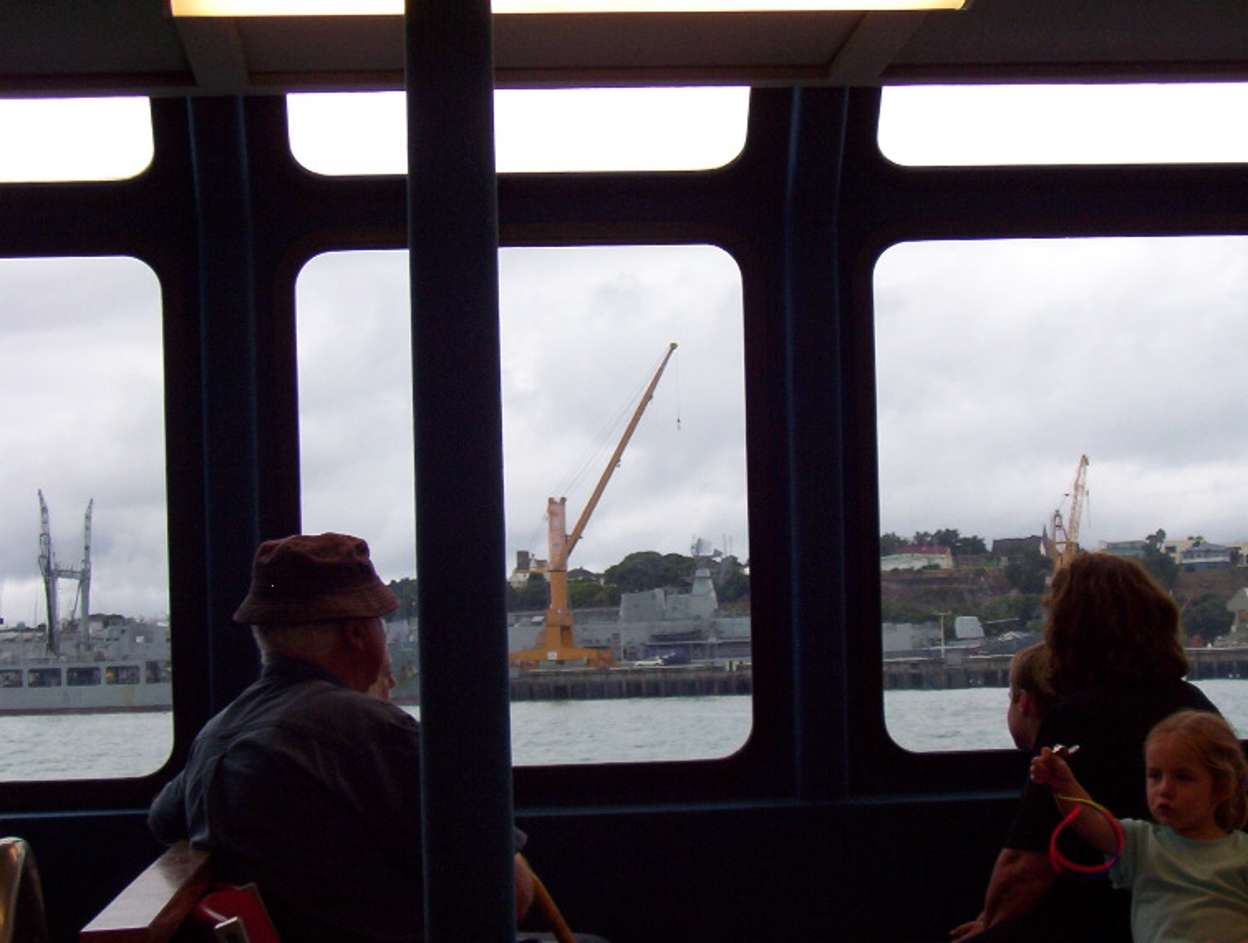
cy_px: 472
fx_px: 2314
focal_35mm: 64
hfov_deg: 30.2
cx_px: 624
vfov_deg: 23.0
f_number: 3.54
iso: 100
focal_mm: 9.98
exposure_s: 1/115
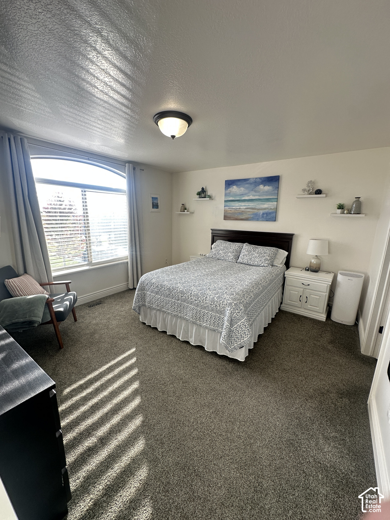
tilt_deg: -12.9
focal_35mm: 14
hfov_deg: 85.7
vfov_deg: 102.1
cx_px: 195
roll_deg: -2.0
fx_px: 210
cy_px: 260
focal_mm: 2.22
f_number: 2.2
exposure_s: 1/120
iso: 125
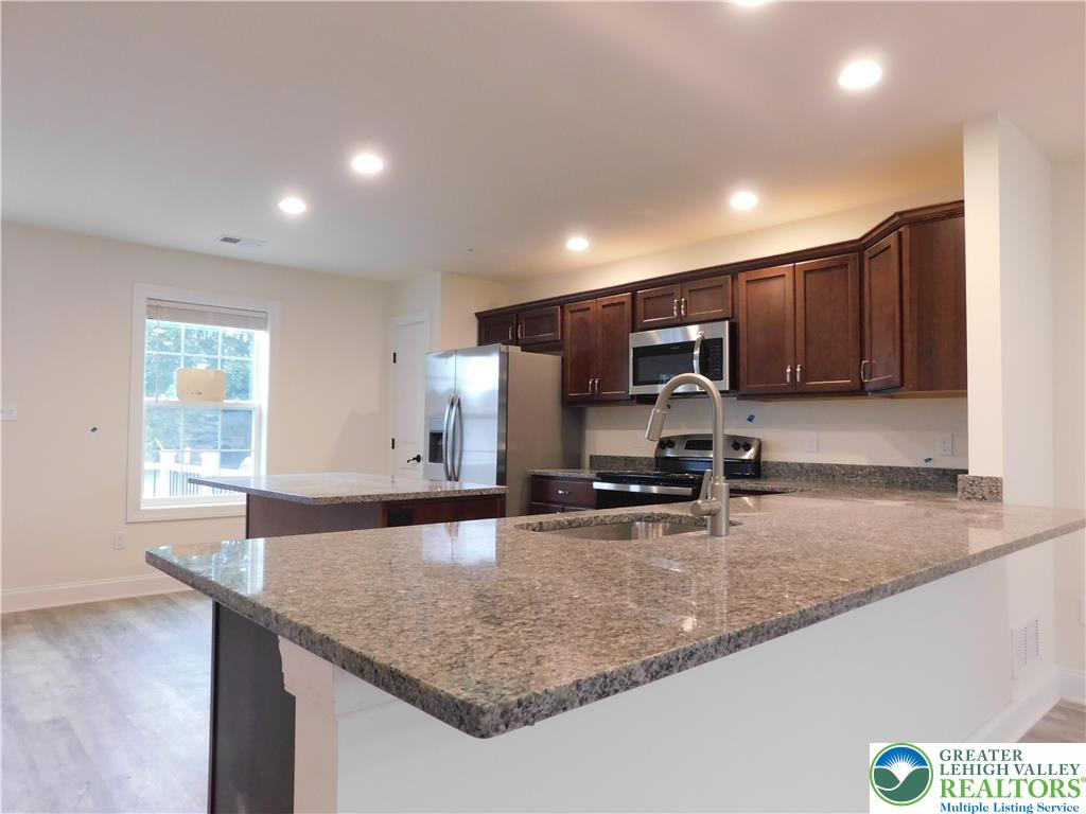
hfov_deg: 73.9
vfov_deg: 58.9
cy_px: 407
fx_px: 722
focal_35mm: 23
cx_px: 543
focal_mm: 4
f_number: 3
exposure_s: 1/30
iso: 280
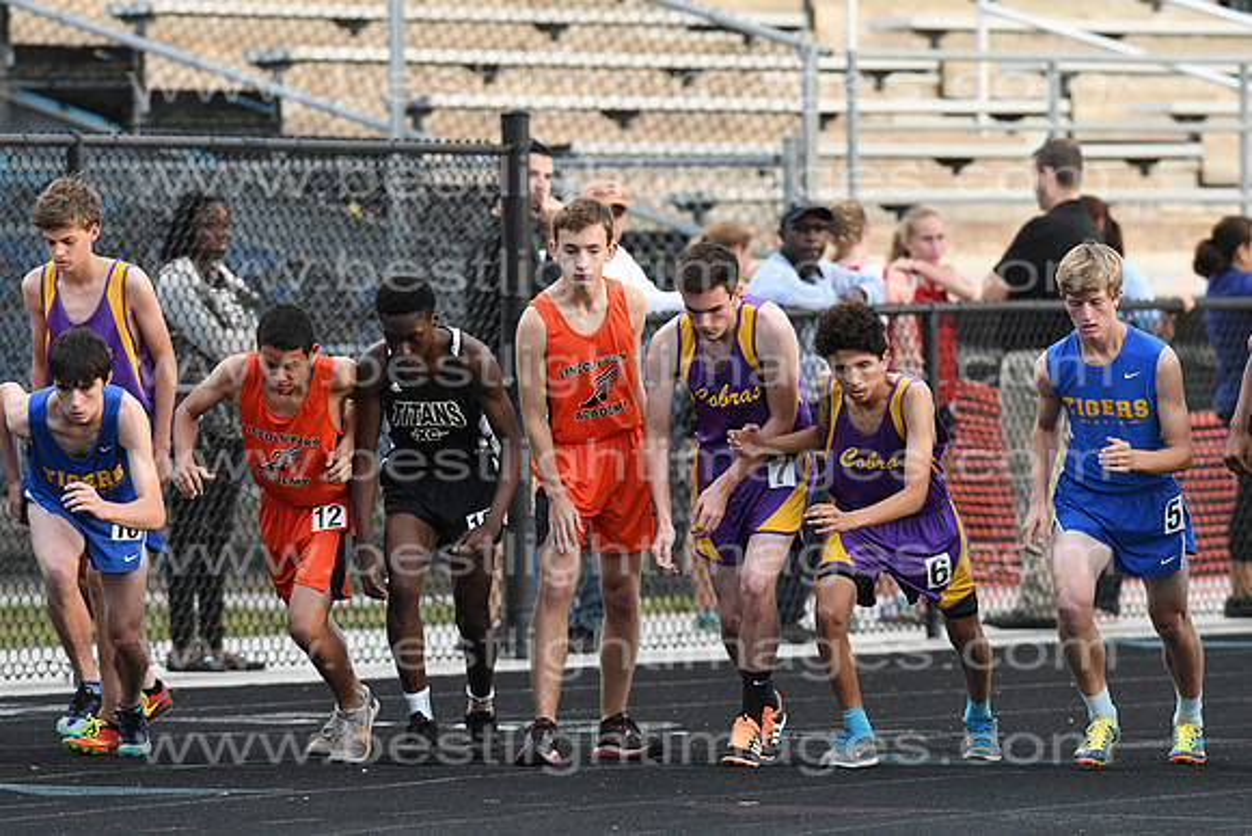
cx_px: 626
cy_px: 418
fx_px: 15653
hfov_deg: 4.6
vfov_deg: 3.1
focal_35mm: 450
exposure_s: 1/1000
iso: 3200
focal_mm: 300
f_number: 4
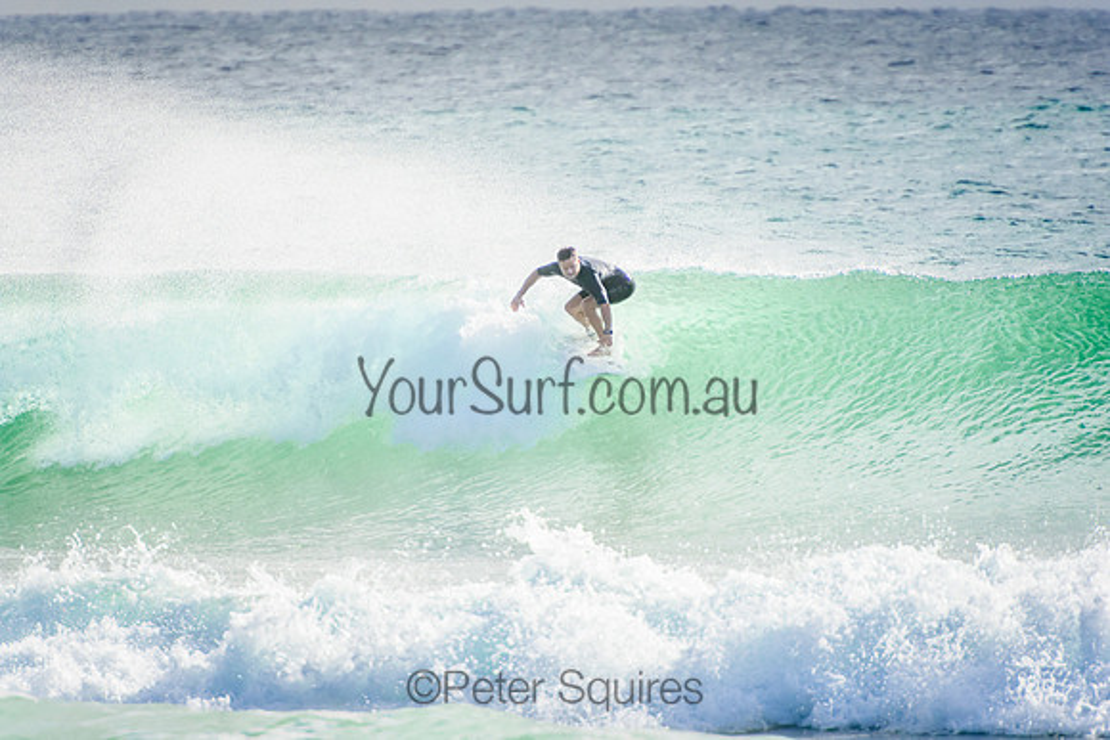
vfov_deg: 2.3
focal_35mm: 600
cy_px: 370
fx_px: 18503
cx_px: 555
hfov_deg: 3.4
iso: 360
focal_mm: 400
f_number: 5.6
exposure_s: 1/2000
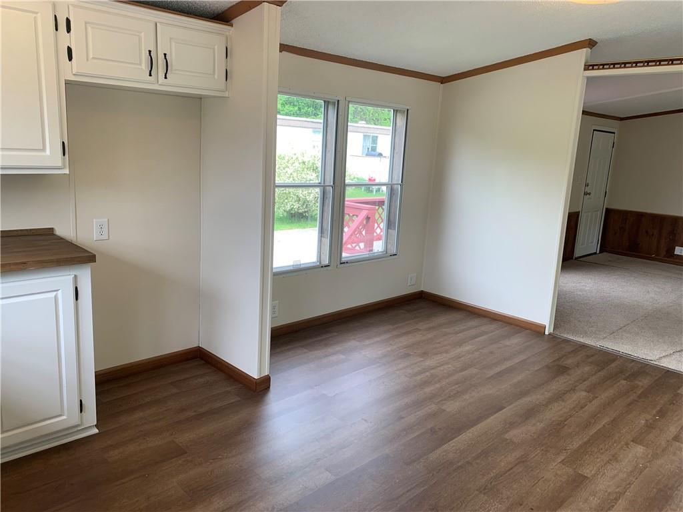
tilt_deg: -10.2
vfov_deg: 53.1
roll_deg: -3.4
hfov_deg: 67.3
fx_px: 513
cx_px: 342
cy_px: 256
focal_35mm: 26
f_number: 1.8
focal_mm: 4.25
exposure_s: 1/152
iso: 25
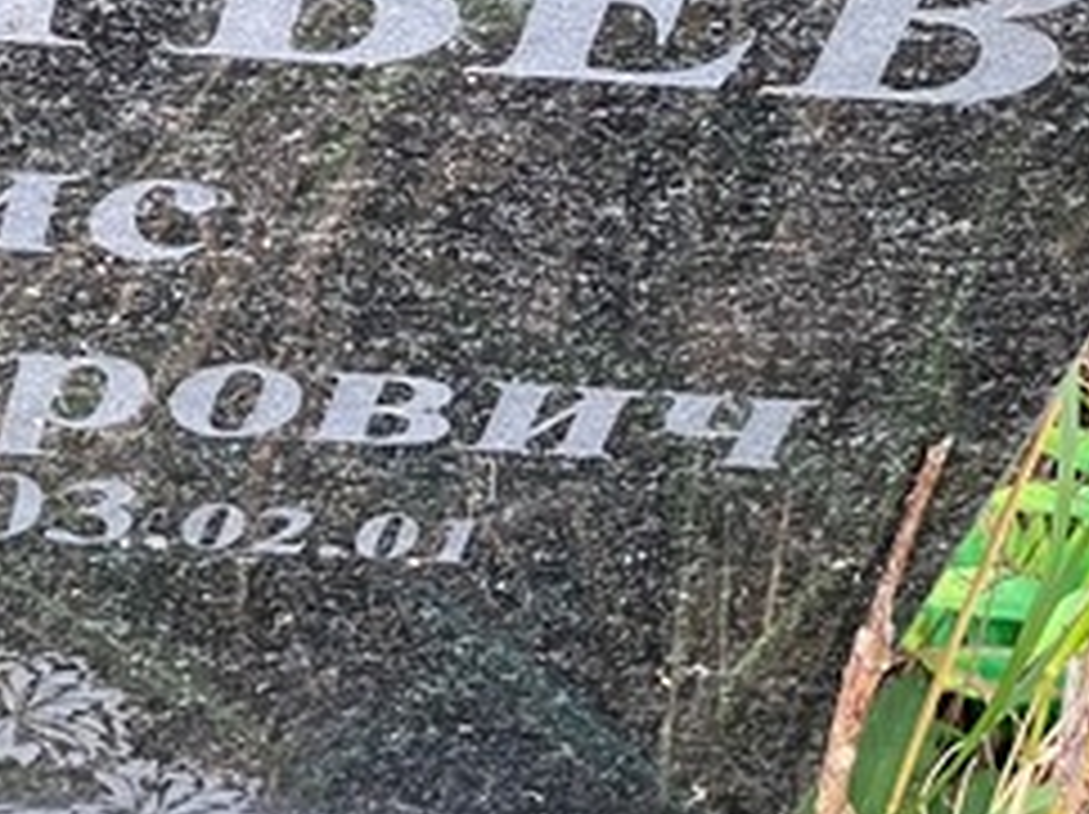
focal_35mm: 172
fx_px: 5406
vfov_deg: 8.6
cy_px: 94
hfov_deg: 11.3
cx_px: -148
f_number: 2
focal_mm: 6
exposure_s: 1/122
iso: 64
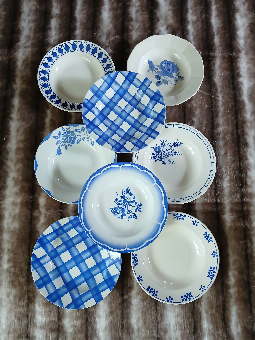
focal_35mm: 26
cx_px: 128
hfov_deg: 53.1
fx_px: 255
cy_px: 170
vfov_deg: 67.3
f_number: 1.8
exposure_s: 1/33.3
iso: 200
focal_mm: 3.98
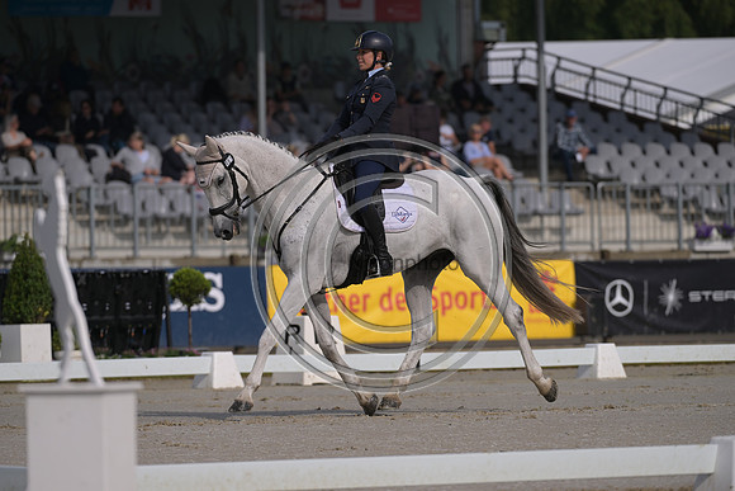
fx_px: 6943
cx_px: 368
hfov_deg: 6.1
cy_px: 246
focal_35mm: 340
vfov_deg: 4.0
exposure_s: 1/1250
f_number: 5
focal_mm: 340
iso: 125
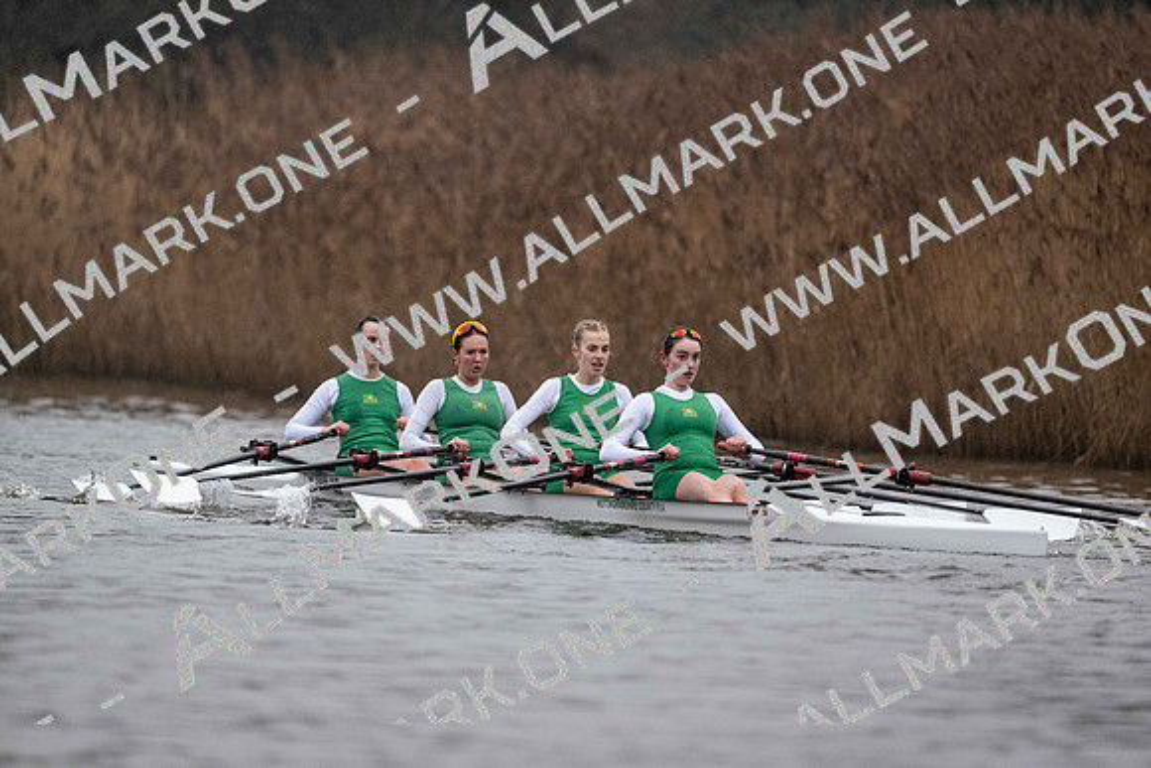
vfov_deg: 3.4
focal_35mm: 400
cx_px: 576
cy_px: 384
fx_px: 12791
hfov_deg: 5.2
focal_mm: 400
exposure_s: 1/1600
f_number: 4.5
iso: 4500
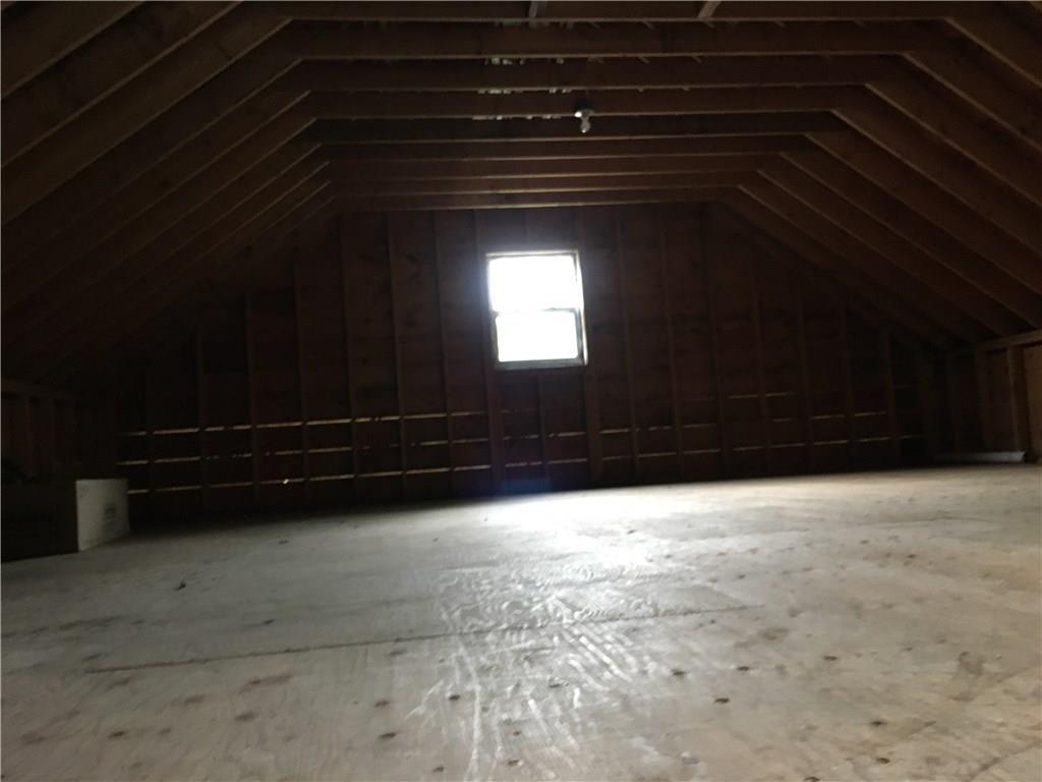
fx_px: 873
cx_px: 521
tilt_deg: +4.2
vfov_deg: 48.2
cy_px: 391
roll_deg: +3.4
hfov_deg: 61.7
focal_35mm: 29
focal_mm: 4.15
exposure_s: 1/15
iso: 200
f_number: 2.2
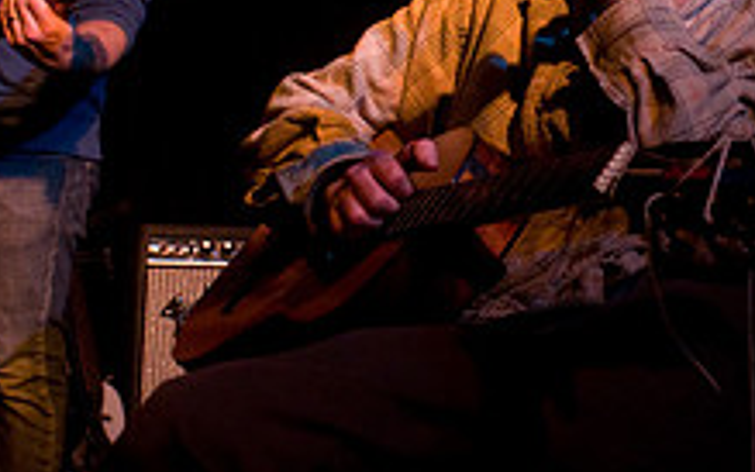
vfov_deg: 16.0
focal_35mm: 81
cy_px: 88
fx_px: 1667
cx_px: 672
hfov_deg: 24.8
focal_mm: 20
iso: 1000
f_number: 2.8
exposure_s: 1/50
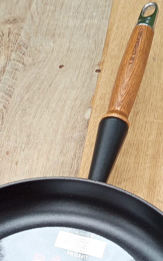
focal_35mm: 66
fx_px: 469
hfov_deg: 19.7
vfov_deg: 30.1
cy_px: 219
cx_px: 66
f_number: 1.7
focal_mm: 5.24
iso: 141
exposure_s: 1/100
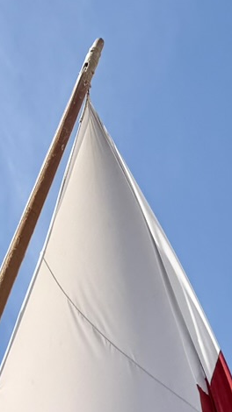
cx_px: 120
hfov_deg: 10.6
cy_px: 809
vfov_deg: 15.3
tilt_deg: +30.3
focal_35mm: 114
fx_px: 1248
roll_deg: +0.6
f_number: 1.78
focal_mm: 6.76
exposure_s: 1/3584
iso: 80
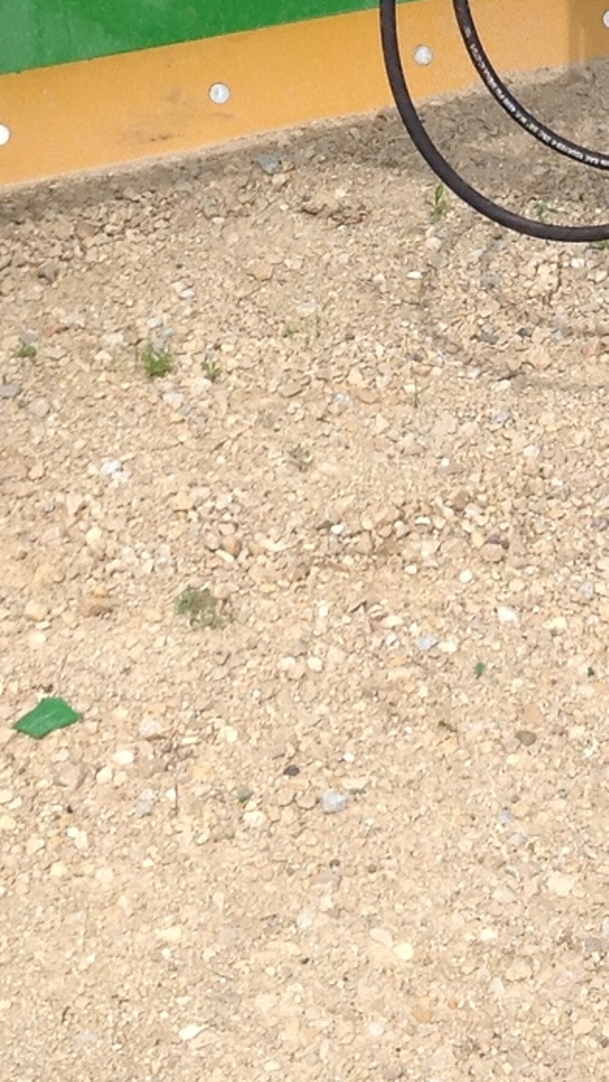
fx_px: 3212
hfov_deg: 10.7
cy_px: -73
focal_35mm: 112
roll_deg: -1.8
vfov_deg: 18.5
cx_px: 698
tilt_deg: -17.0
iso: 50
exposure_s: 1/1592
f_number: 2.4
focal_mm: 4.28
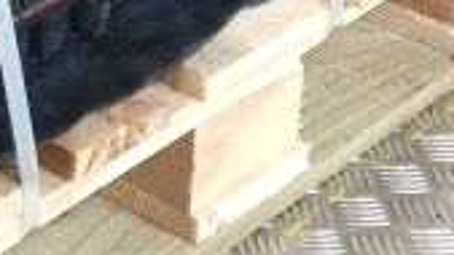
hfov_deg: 21.6
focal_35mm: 89
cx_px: -137
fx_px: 1071
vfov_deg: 11.8
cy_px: -298
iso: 80
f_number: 1.8
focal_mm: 6.4
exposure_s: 1/50
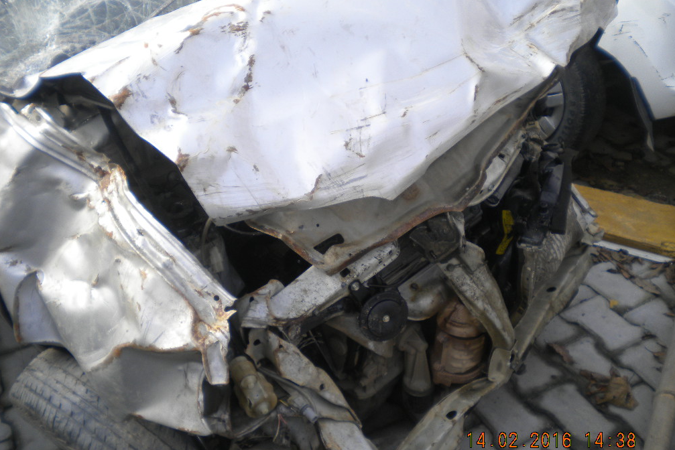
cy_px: 237
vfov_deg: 36.0
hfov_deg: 51.9
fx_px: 694
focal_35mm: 37
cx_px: 334
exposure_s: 1/267
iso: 80
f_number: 3.1
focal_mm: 6.3
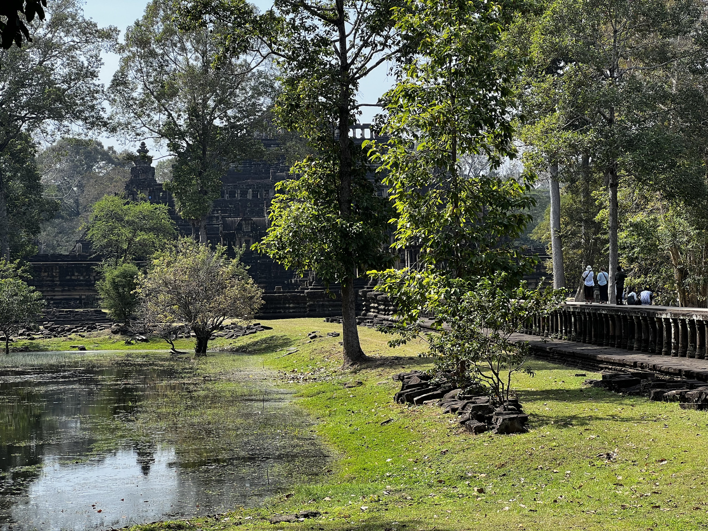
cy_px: 266
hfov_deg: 25.3
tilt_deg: +1.0
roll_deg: +1.0
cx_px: 354
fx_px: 1575
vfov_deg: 19.1
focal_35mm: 77
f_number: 2.8
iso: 32
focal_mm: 9
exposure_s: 1/270
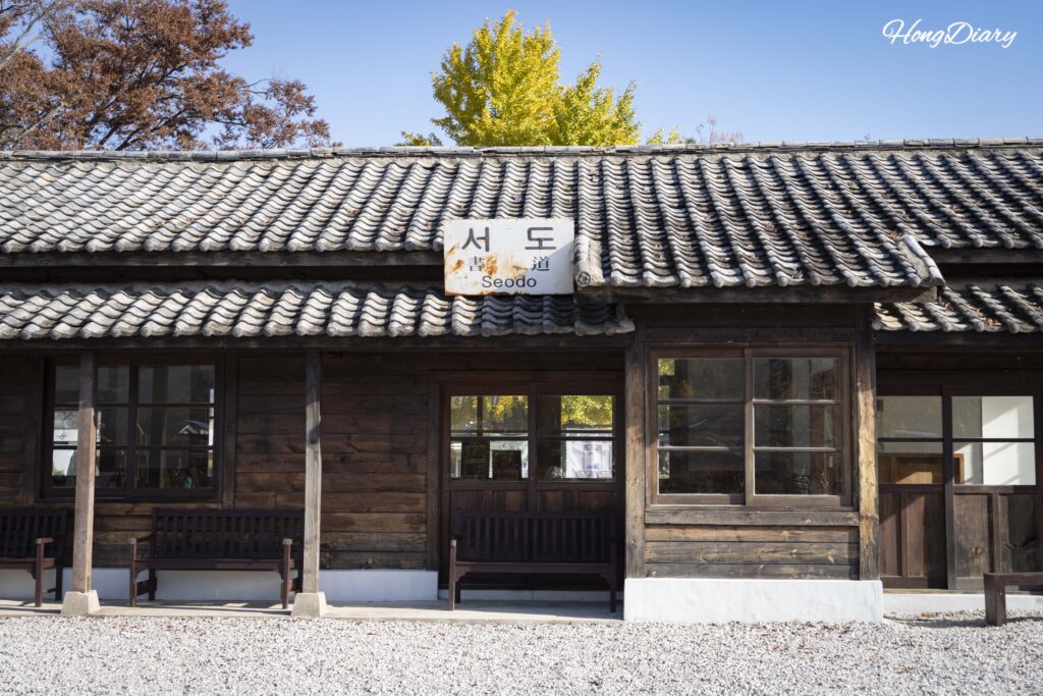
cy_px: 348
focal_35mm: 44
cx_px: 522
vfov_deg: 30.5
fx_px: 1275
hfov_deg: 44.5
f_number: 5.6
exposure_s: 1/160
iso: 100
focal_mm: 44
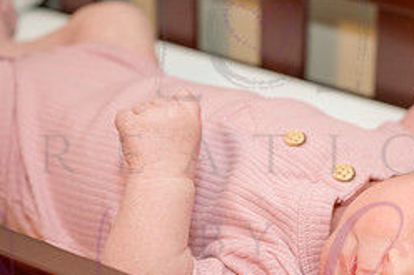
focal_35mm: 117
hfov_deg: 17.5
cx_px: 267
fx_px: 1345
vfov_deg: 11.6
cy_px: 236
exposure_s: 1/60
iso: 800
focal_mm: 50
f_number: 4
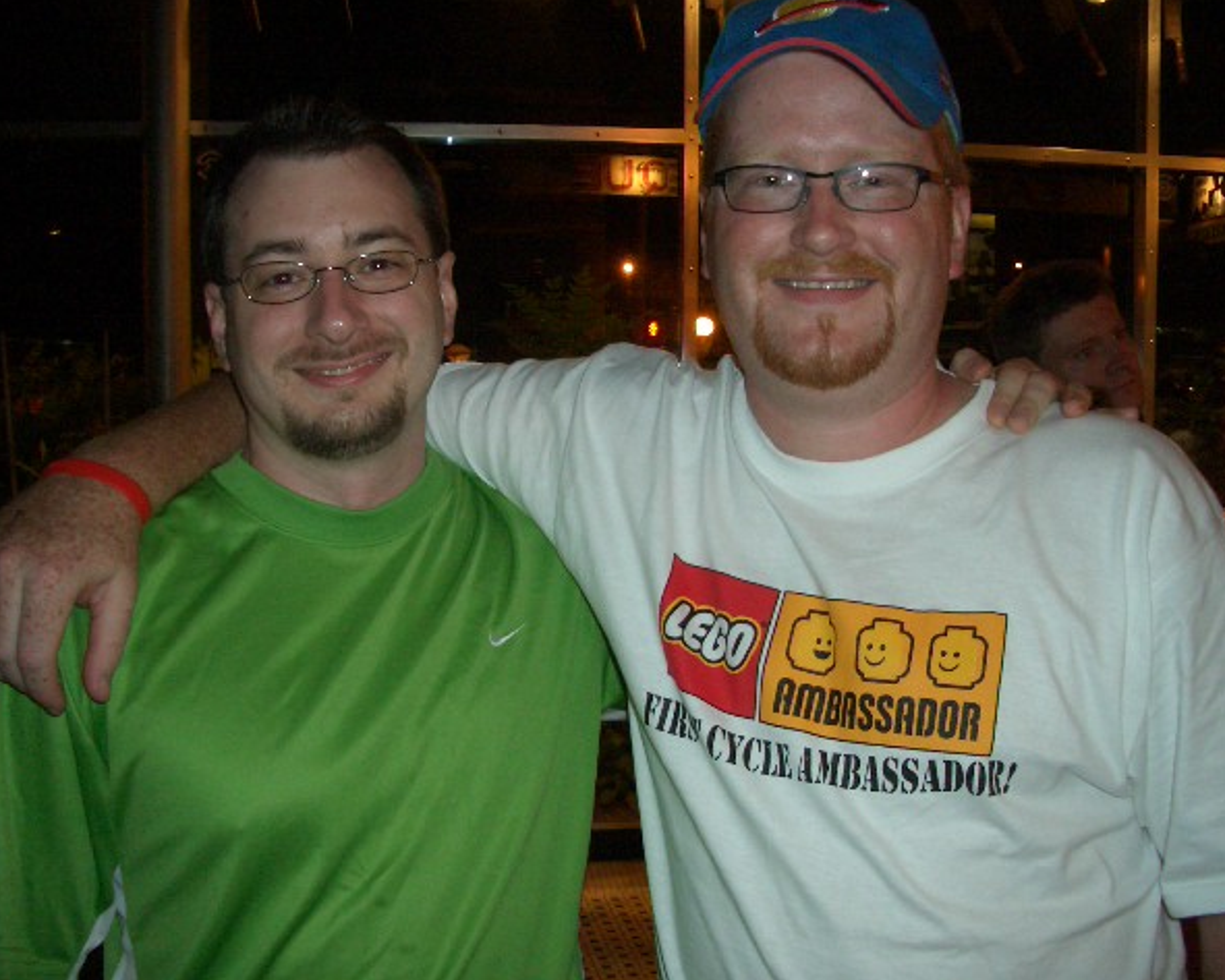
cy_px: 485
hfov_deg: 49.1
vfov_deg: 40.1
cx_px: 640
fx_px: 1342
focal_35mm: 37
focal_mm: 5.8
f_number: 2.6
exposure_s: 1/60
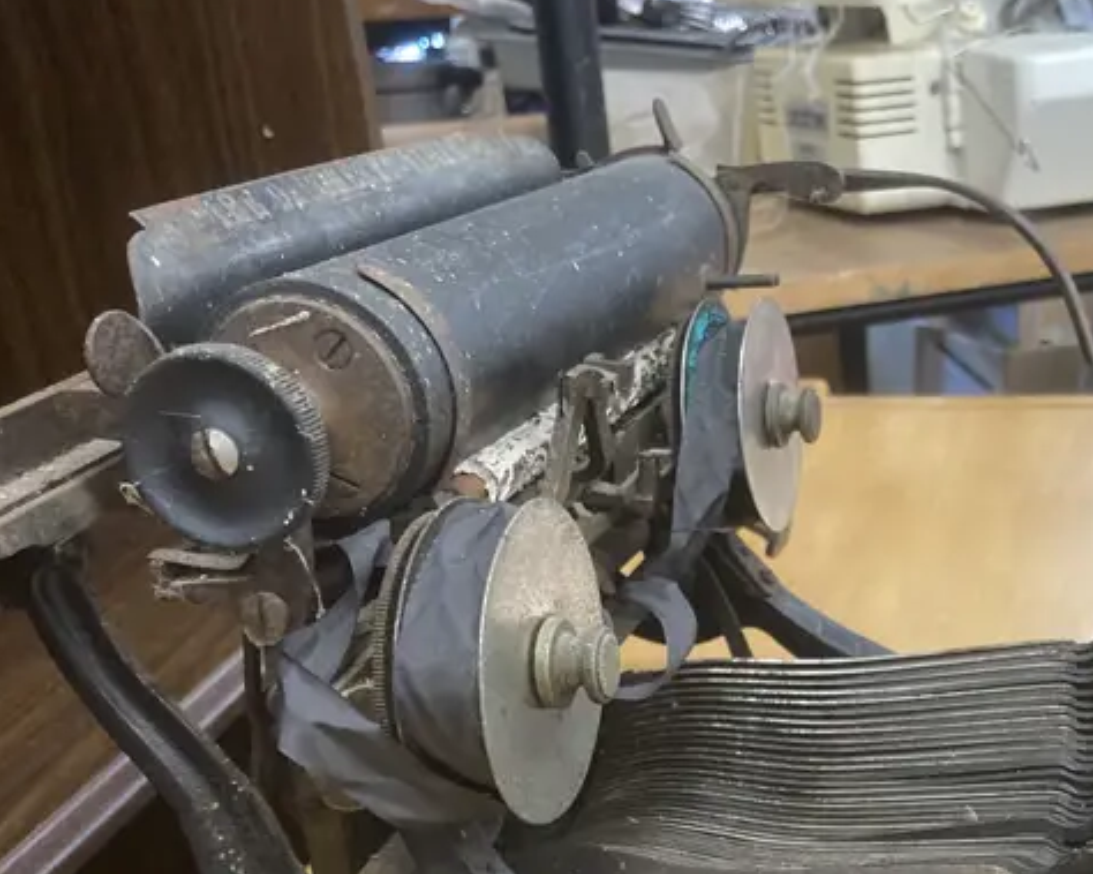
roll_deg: +1.7
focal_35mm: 59
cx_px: 994
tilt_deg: -24.9
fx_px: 1908
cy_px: 849
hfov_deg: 30.5
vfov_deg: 24.7
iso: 160
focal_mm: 3.99
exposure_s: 1/50
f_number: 1.8
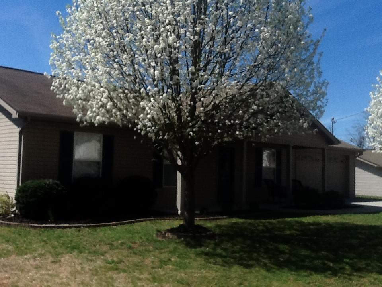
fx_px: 486
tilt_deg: +4.9
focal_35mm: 44
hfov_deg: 42.9
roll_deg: -1.9
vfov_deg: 32.9
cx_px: 191
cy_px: 144
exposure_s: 1/2058
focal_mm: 2.03
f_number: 2.4
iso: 40
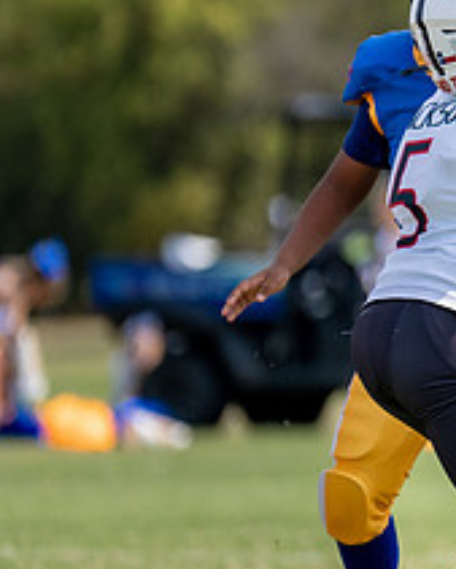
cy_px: 248
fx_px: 16537
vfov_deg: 2.0
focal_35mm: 981
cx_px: 788
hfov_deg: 1.6
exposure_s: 1/2000
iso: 100
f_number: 2.8
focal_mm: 200
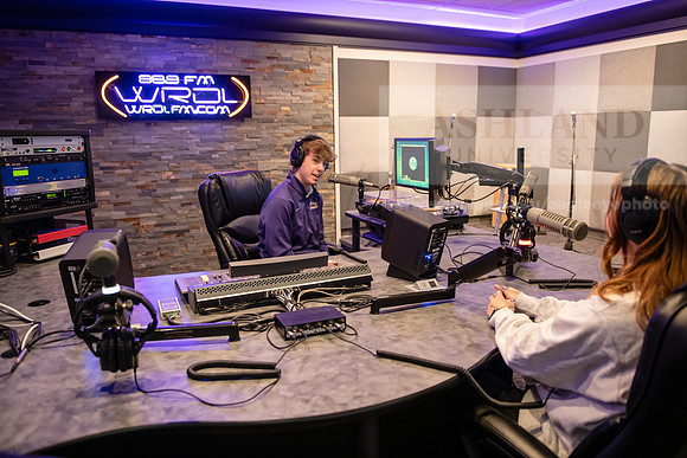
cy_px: 229
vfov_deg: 48.0
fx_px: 515
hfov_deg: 67.4
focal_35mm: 27
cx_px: 344
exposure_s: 1/60
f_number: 2.8
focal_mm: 27
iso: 1600
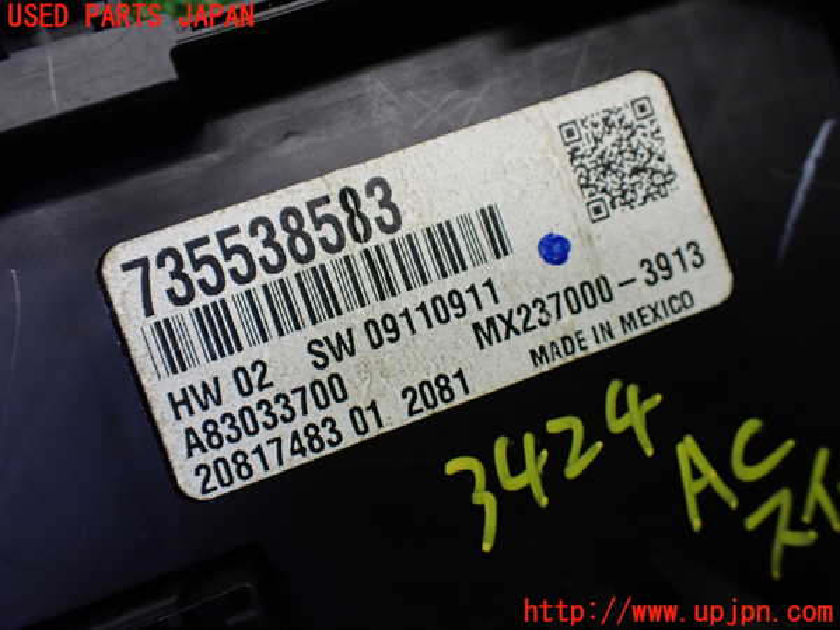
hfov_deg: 60.0
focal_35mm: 30
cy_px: 315
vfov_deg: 46.8
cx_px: 420
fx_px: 728
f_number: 2.3
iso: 320
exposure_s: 1/125
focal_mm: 5.4
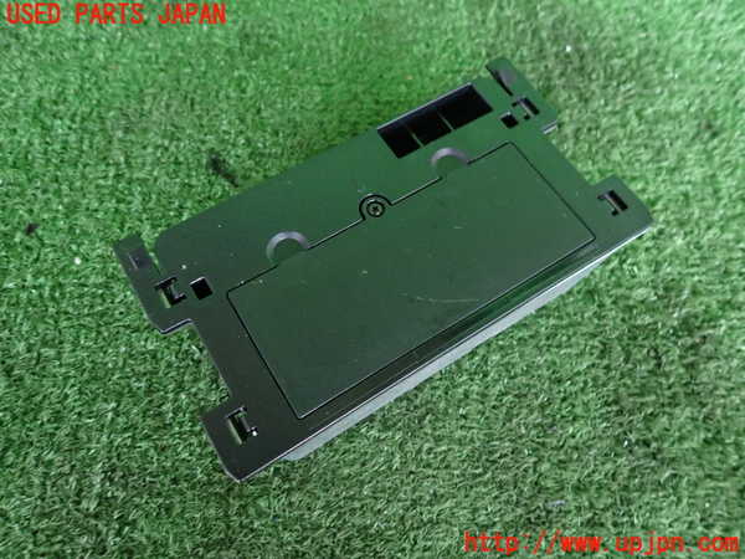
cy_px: 280
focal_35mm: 25
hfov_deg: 69.4
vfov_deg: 54.9
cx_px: 372
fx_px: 538
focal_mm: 4.5
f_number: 2
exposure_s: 1/30
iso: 800
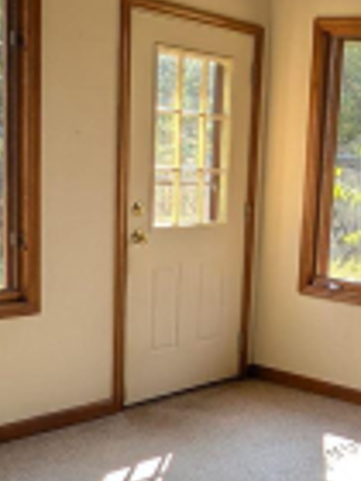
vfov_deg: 33.5
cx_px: 399
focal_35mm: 57
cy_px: 323
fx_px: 793
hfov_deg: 24.0
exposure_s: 1/258
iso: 59
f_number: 1.7
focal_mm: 2.02
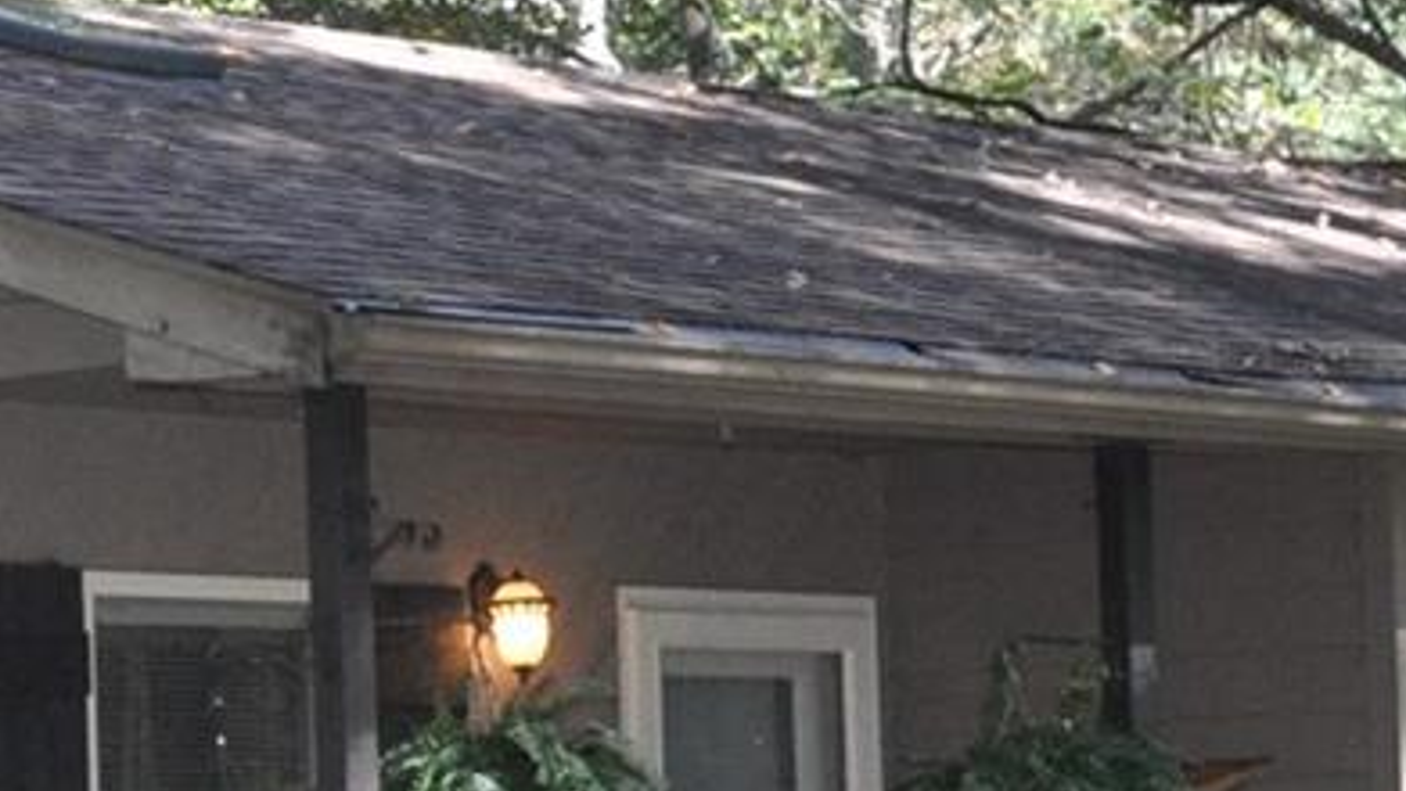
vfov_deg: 8.2
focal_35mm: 148
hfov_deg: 14.3
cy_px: 629
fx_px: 5518
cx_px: -4
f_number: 4
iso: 800
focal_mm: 18
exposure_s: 1/160
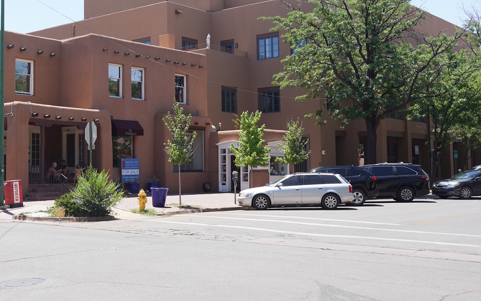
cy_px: 118
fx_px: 668
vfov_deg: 25.3
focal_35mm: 51
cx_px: 167
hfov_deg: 39.2
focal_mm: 32
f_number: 10
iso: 100
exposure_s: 1/100
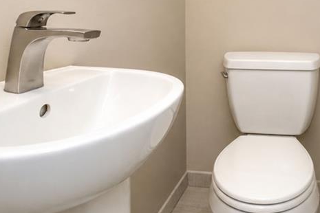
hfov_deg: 53.8
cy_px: -1
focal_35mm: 33
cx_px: 250
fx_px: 293
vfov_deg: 35.9
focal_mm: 10
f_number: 10
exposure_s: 1/100
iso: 1600
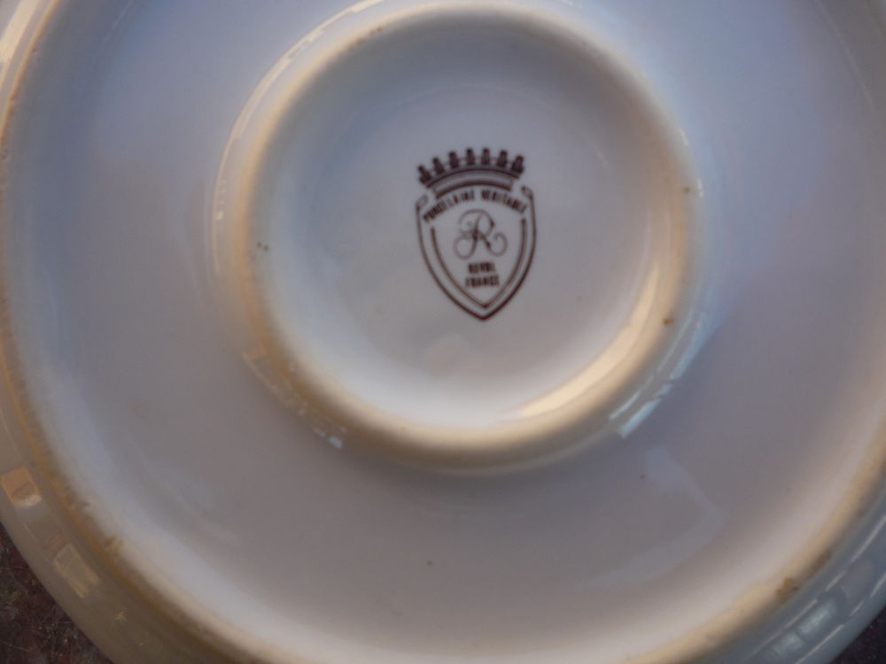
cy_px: 332
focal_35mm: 30
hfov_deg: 60.0
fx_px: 768
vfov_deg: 46.8
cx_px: 443
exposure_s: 1/125
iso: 100
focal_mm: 5.2
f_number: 4
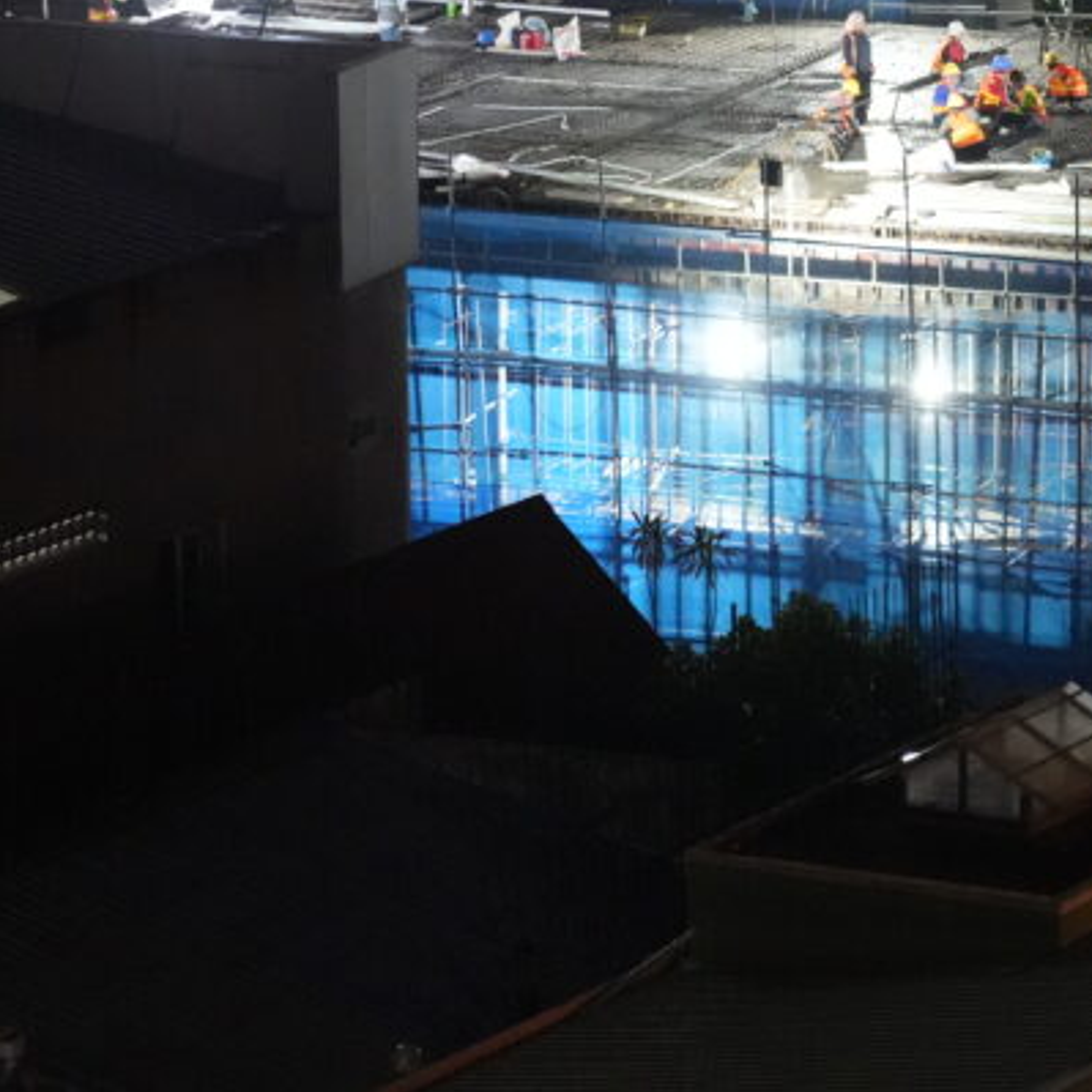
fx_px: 8173
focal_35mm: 229
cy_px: 187
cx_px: 1045
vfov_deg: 7.6
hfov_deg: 7.6
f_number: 4
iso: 12800
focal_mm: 105
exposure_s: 1/60
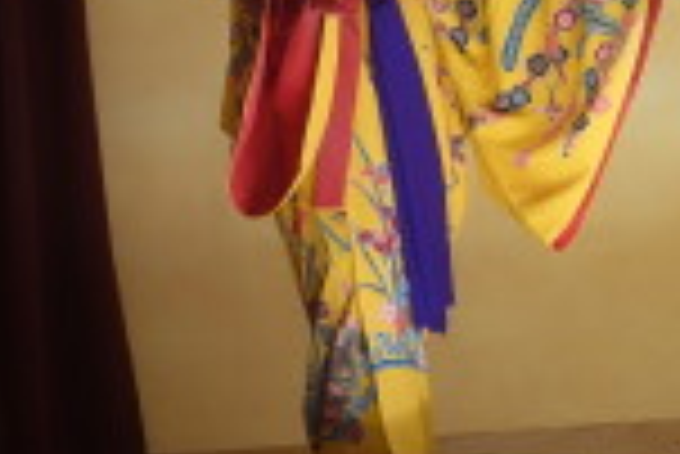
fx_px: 4991
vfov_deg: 5.2
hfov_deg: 7.7
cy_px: -151
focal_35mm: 264
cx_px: 829
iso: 800
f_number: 4.5
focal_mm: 33.2
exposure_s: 1/100
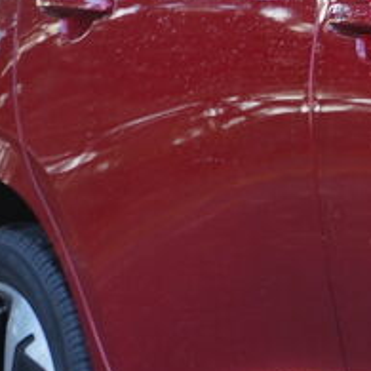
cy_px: 146
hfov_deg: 3.5
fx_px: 5905
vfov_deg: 3.6
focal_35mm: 487
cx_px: 1174
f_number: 4
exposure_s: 1/80
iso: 200
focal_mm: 70
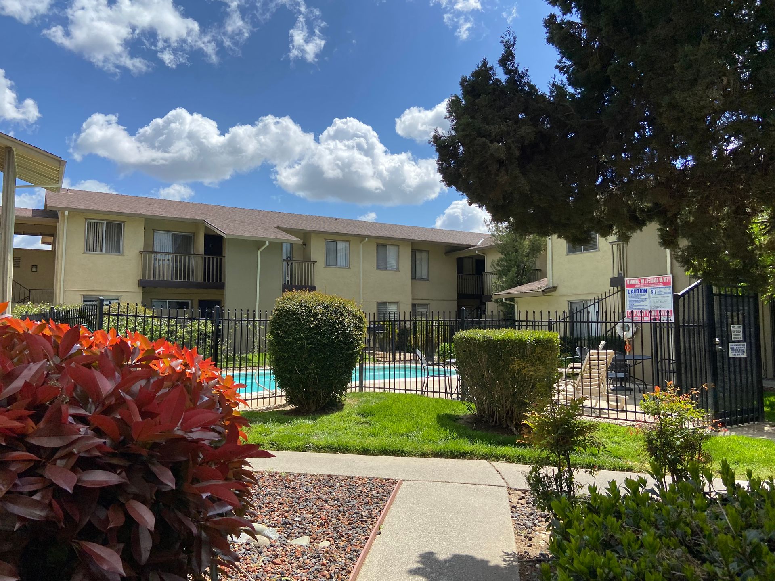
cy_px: 290
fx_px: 582
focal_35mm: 26
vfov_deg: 53.1
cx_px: 388
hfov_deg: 67.3
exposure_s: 1/2358
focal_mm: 4.25
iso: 32
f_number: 1.8
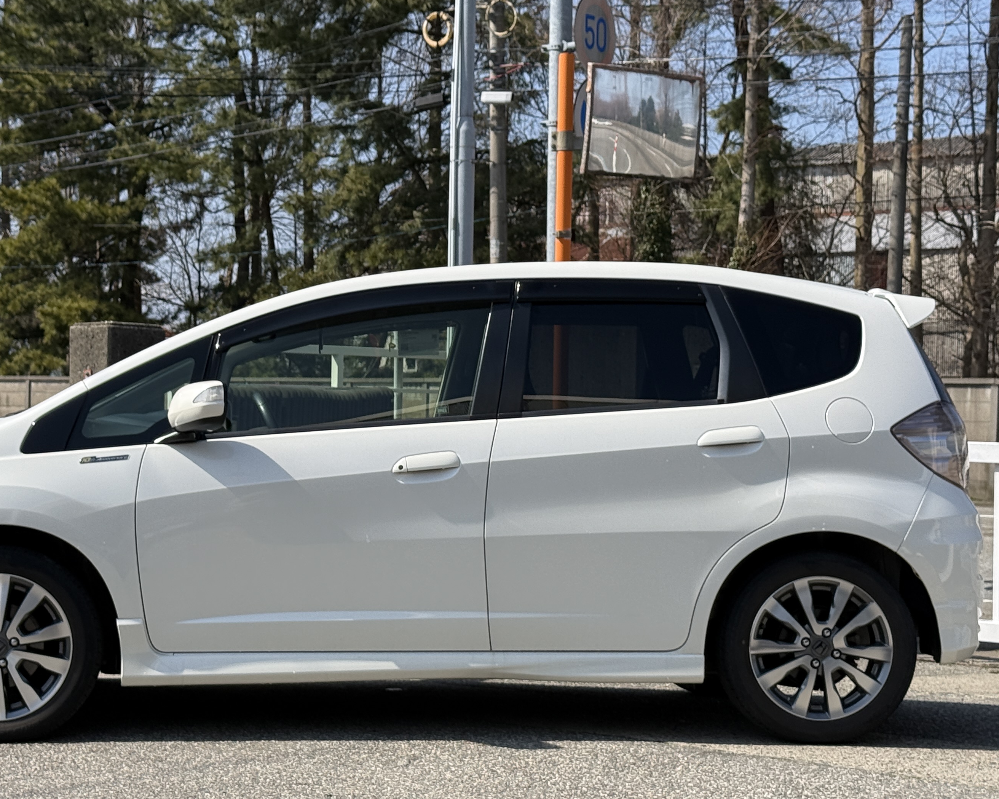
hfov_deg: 26.3
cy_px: 443
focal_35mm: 72
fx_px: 2129
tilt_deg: -0.8
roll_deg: -0.6
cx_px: 381
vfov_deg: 21.3
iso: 64
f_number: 1.78
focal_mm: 6.76
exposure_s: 1/4329
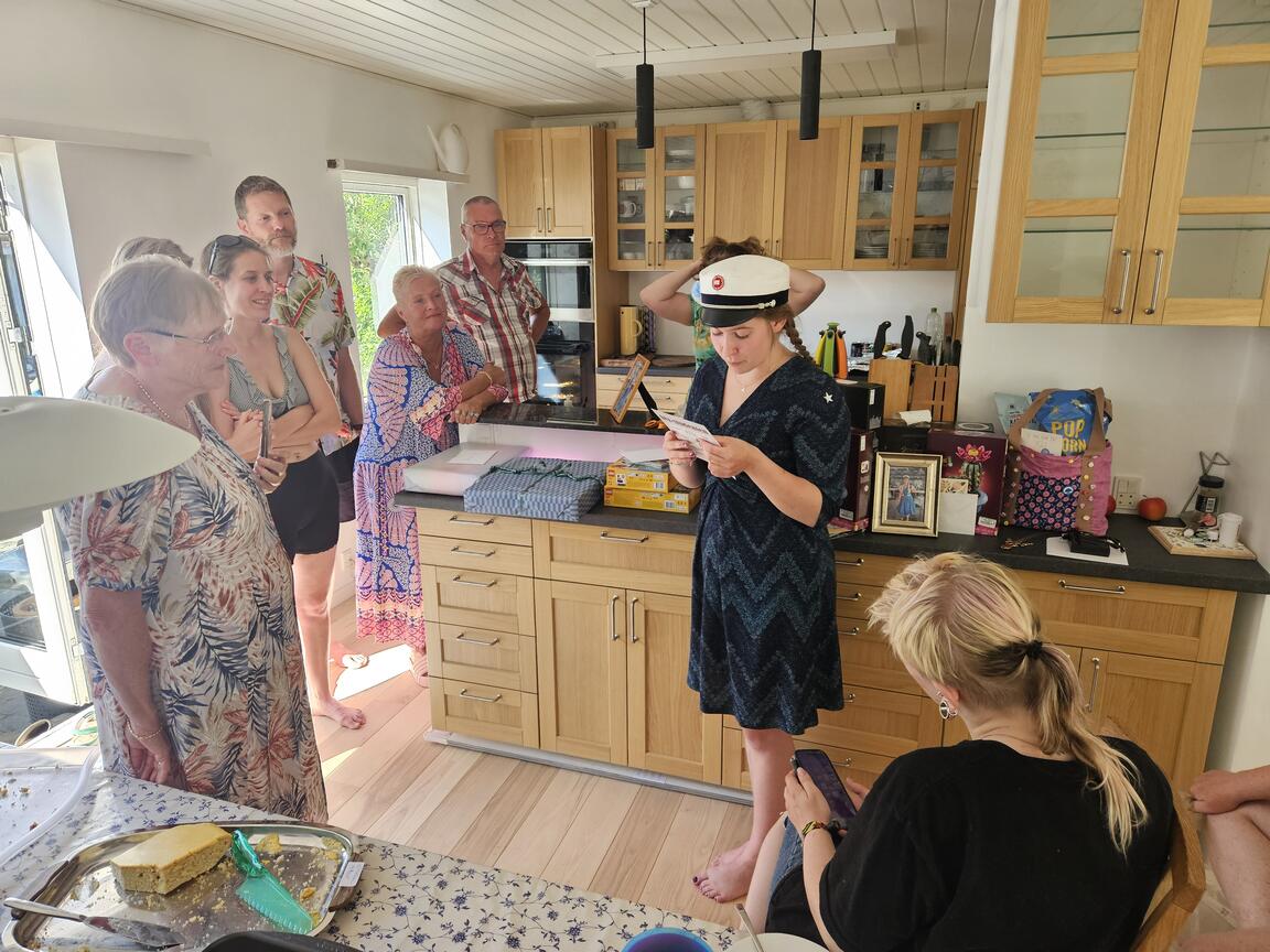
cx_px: 635
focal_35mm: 23
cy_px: 476
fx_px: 844
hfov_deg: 73.9
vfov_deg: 58.9
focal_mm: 5.4
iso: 200
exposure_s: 1/359
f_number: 1.8
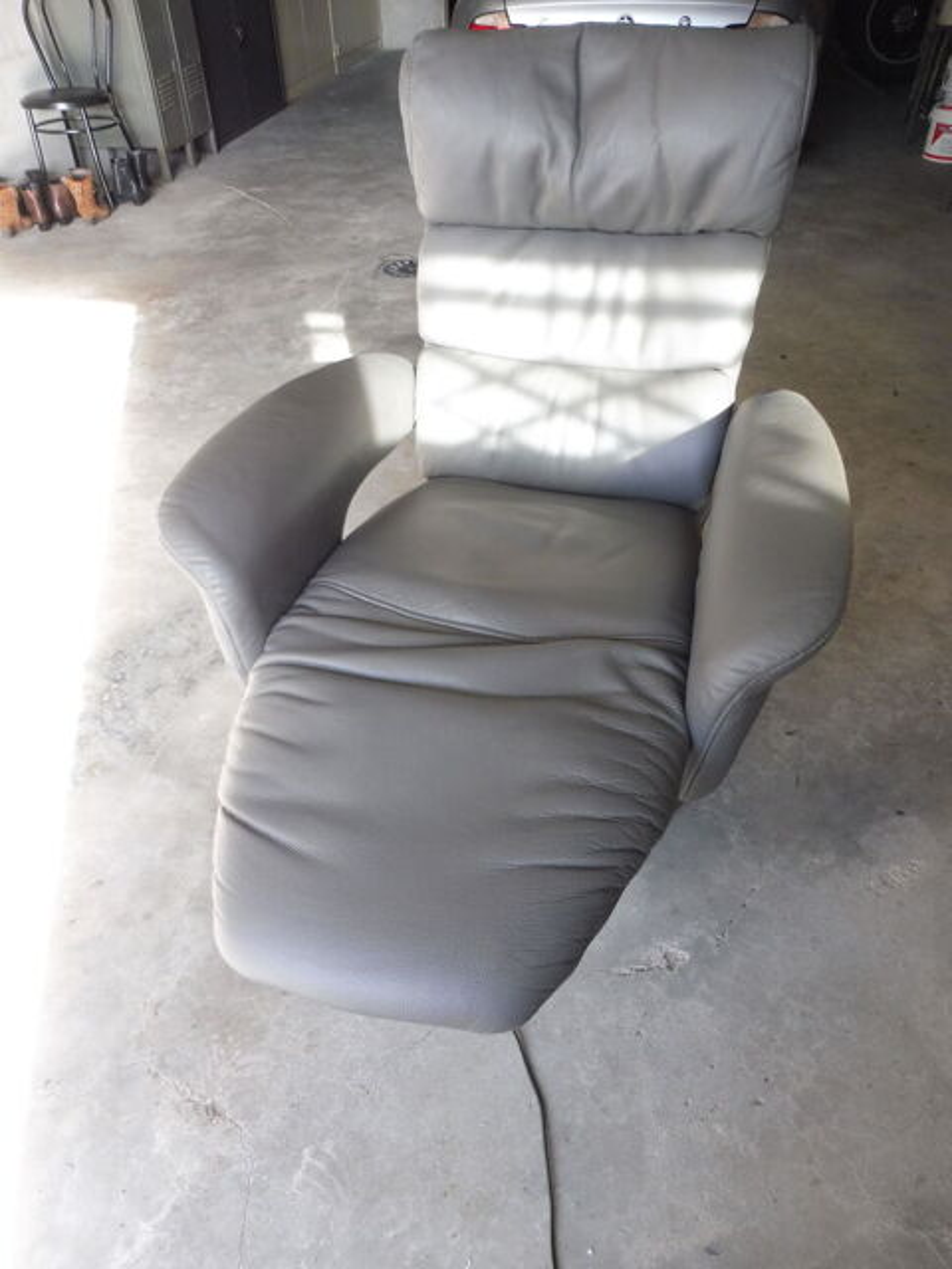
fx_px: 880
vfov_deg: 71.6
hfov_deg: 56.8
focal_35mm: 24
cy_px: 634
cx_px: 476
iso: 200
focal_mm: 4.3
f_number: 3.3
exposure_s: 1/60
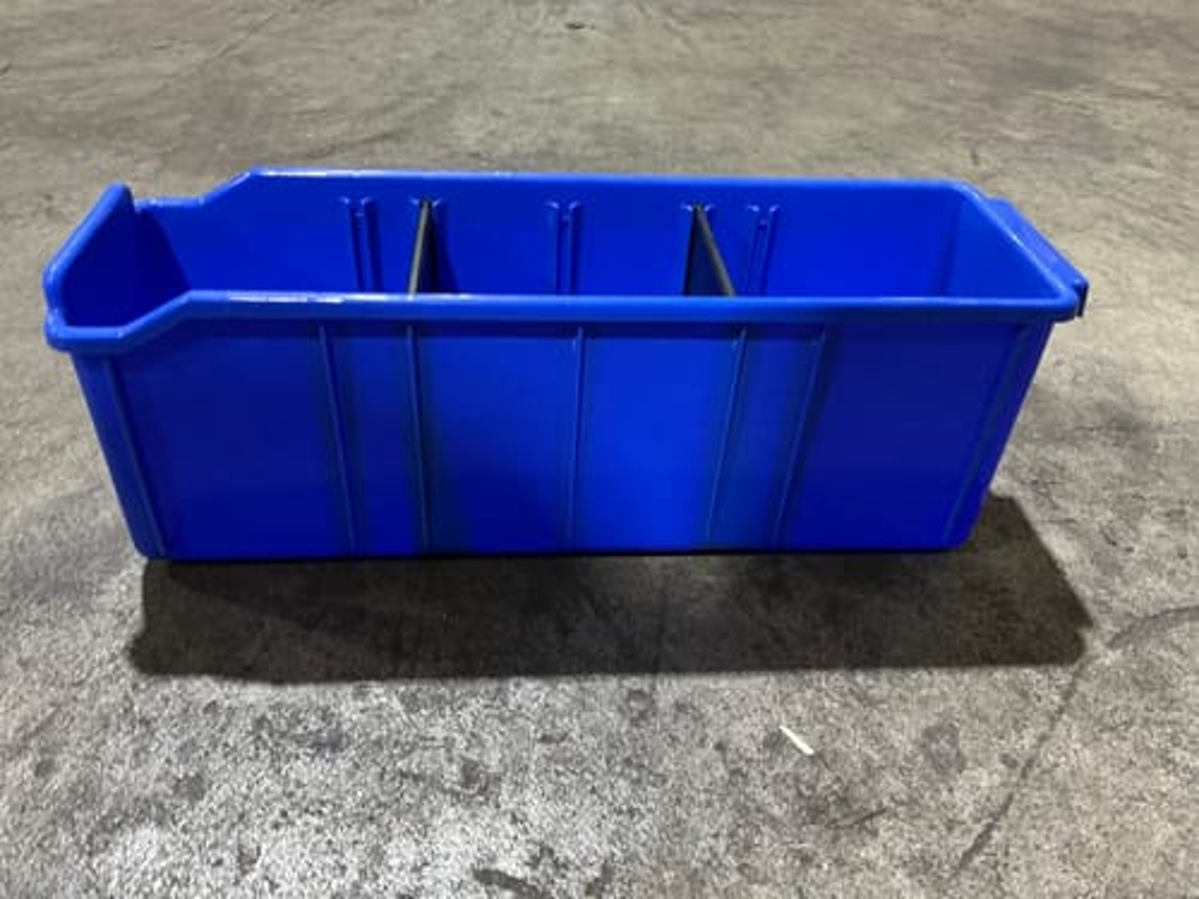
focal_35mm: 28
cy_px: 450
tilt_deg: -35.9
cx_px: 600
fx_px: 970
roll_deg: -4.1
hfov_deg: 63.4
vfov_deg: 49.7
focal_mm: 3
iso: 250
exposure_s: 1/50
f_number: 1.8
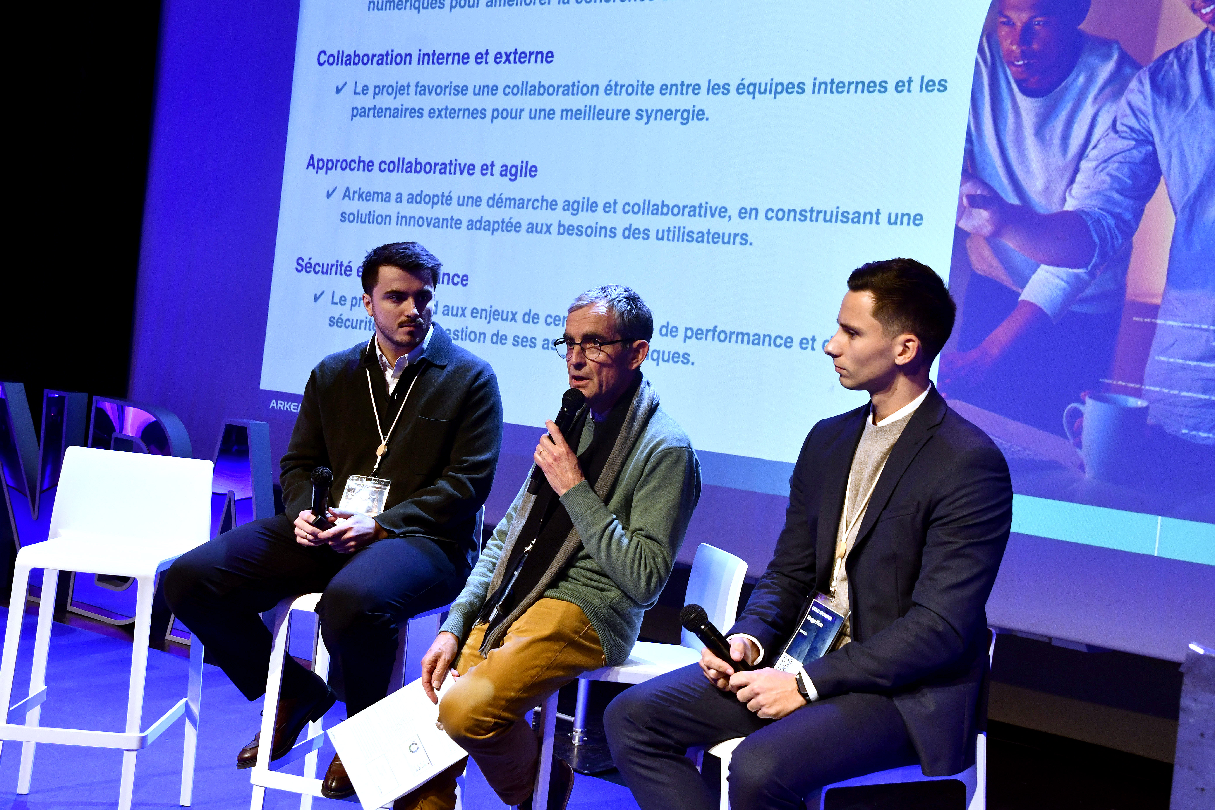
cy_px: 405
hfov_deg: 42.3
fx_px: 1569
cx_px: 608
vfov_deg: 28.9
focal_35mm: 46
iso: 1000
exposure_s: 1/80
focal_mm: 31
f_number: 5
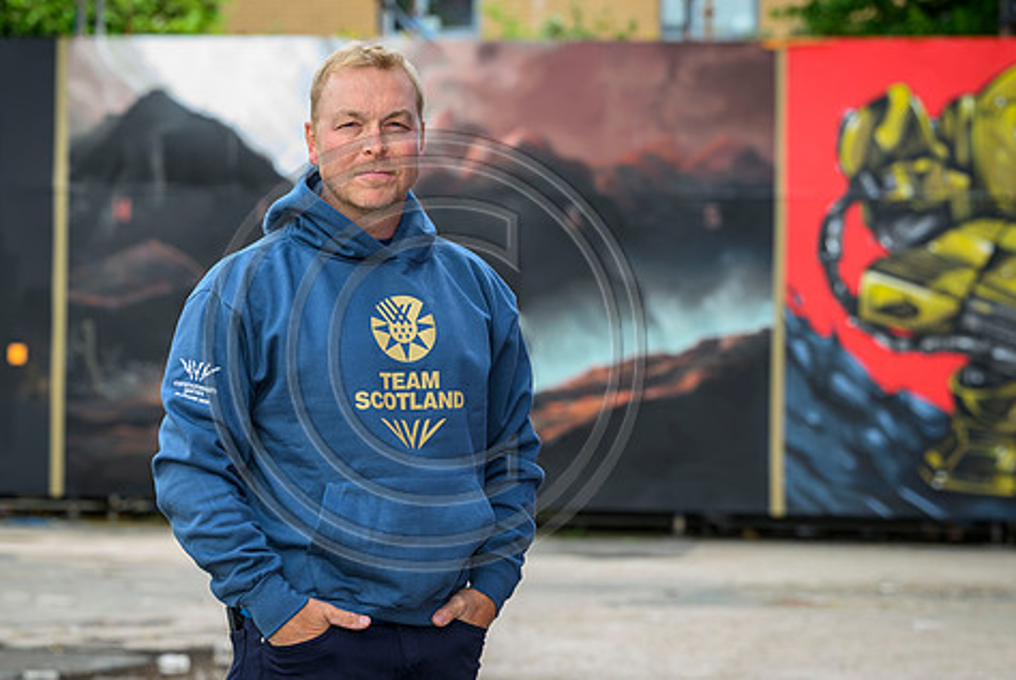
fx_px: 3248
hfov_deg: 17.8
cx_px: 439
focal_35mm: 115
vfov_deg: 11.9
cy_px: 346
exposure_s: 1/250
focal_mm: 91
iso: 250
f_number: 4
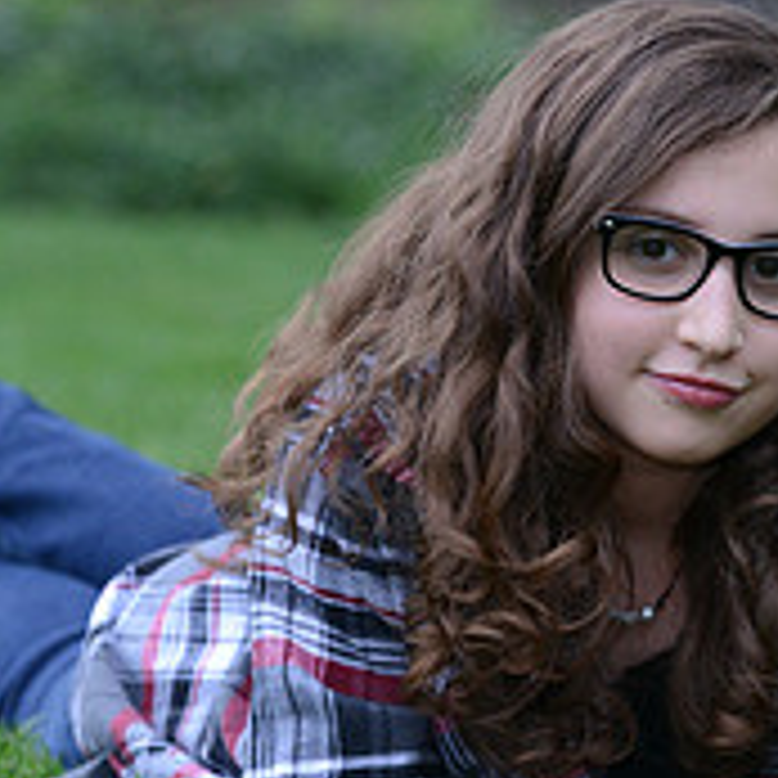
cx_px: 544
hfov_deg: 4.1
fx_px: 10883
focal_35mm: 428
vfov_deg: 4.1
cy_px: 308
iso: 1250
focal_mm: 150
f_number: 5.6
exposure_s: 1/100
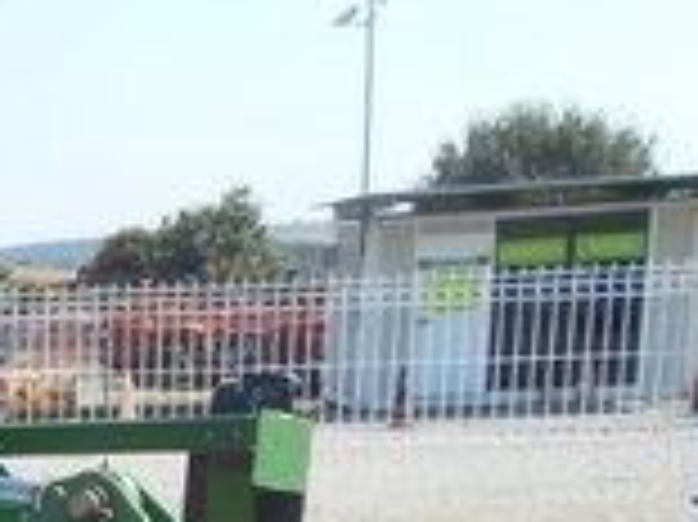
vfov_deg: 15.1
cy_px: 742
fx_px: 1854
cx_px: -430
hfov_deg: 18.3
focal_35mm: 92
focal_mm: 4.6
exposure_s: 1/640
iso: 80
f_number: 3.2
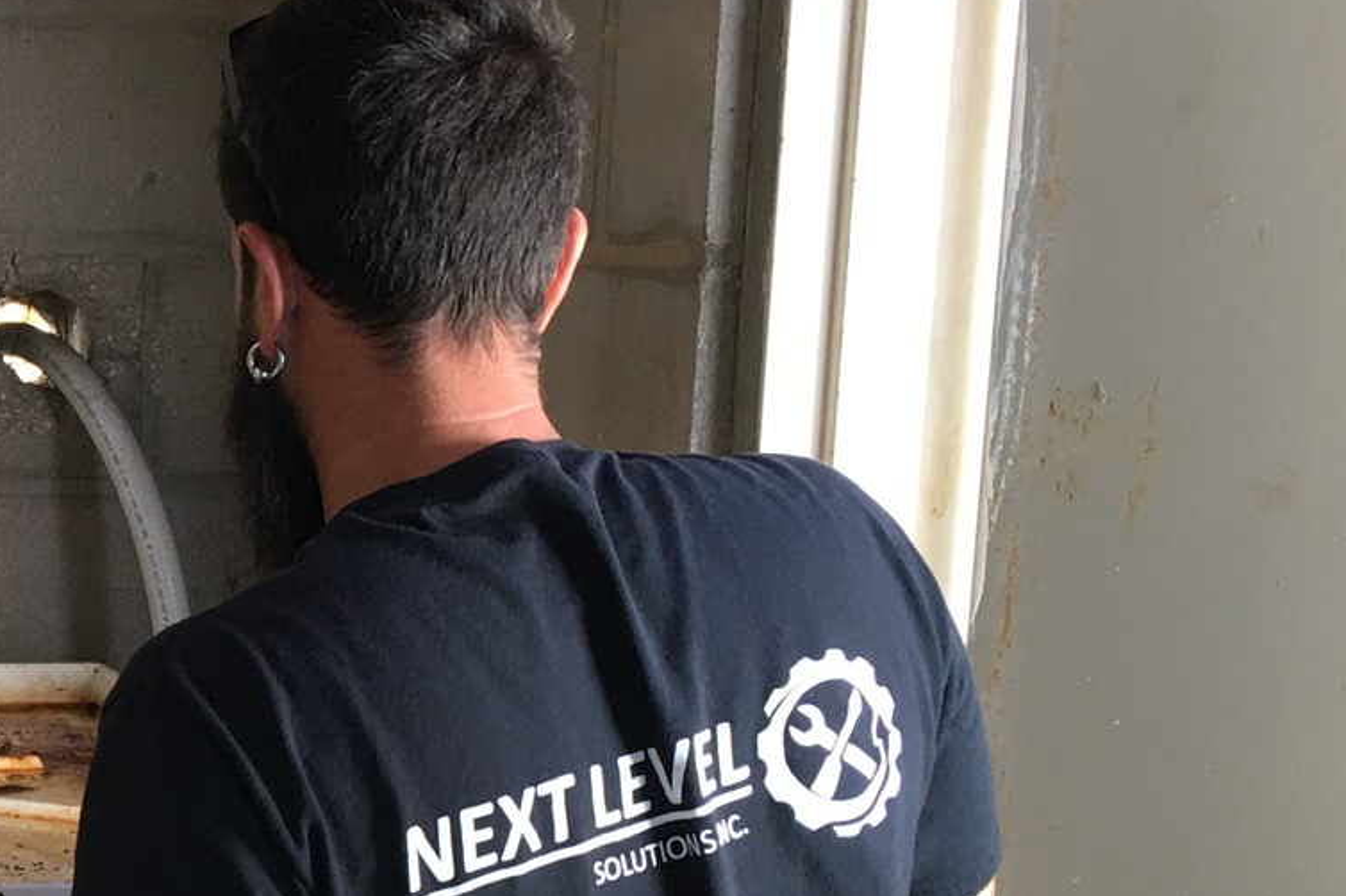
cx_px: -208
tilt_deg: -9.2
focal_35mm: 82
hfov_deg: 23.0
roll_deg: +0.1
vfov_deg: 16.5
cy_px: 763
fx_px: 3064
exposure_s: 1/30
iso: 25
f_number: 2.2
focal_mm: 4.15
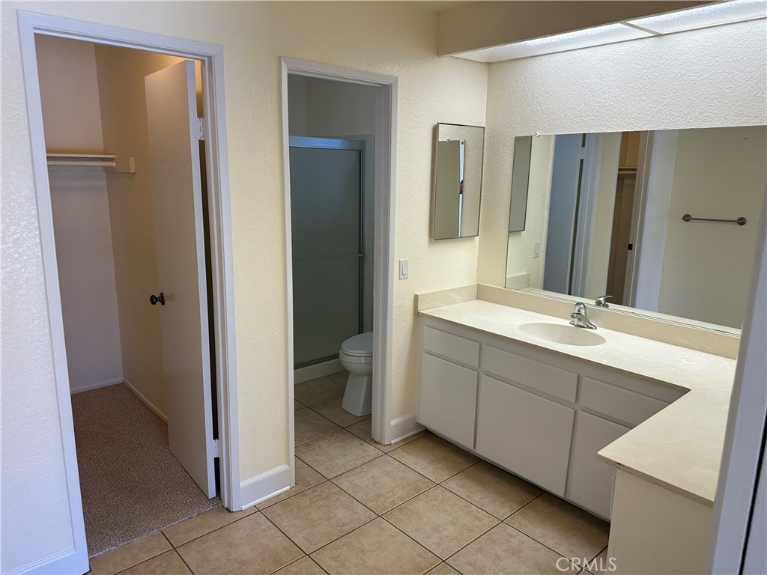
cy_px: 288
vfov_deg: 56.8
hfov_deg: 71.6
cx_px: 384
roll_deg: -1.1
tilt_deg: -11.7
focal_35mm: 24
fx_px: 532
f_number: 1.78
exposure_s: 1/220
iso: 64
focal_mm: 6.86
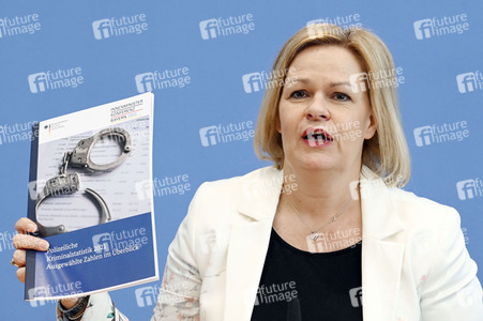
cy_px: 160
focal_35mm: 86
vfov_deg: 15.9
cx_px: 242
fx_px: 1153
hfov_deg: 23.7
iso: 3200
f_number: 7.1
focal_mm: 86
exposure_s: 1/500
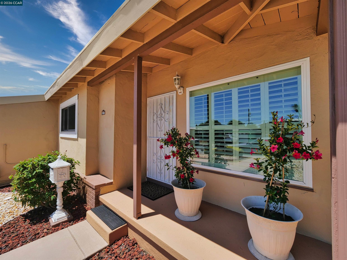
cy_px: 130
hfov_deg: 102.1
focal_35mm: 14
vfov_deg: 85.7
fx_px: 140
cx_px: 174
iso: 125
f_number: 5.6
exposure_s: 1/640
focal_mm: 7
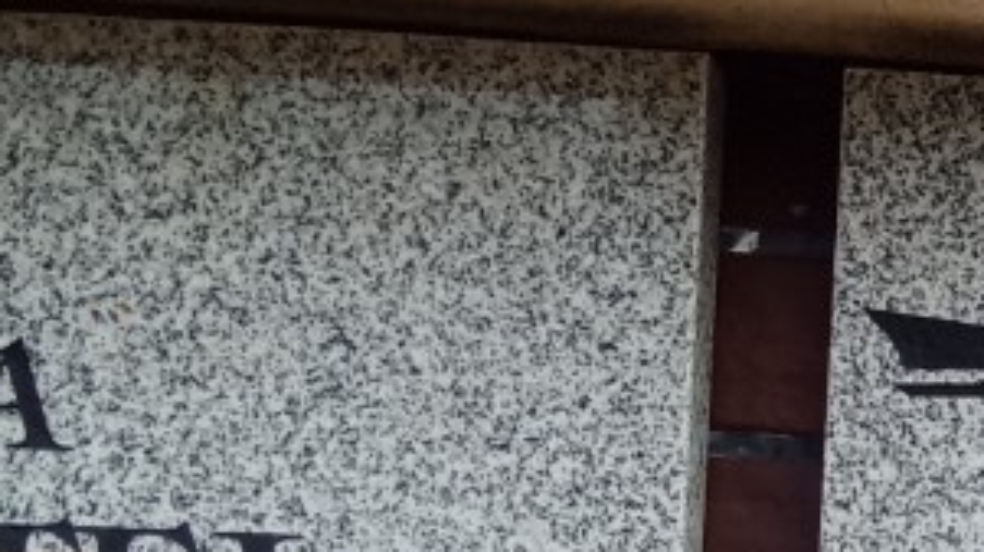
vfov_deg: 11.7
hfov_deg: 18.0
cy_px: 758
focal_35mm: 100
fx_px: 2608
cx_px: 1657
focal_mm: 2.79
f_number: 2
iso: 101
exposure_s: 1/933
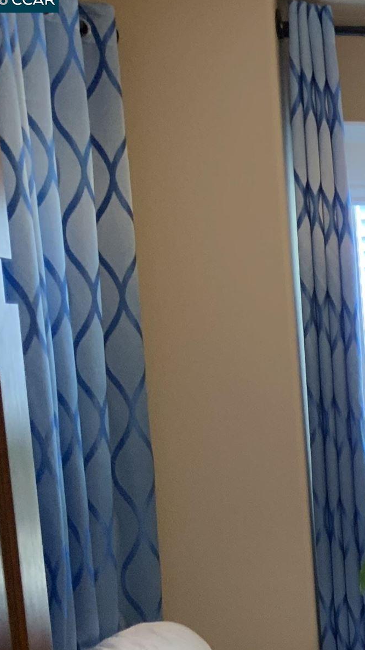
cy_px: 618
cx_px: 791
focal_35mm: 82
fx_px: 1411
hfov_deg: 12.5
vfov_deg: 24.9
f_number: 1.8
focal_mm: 3
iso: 125
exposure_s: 1/60
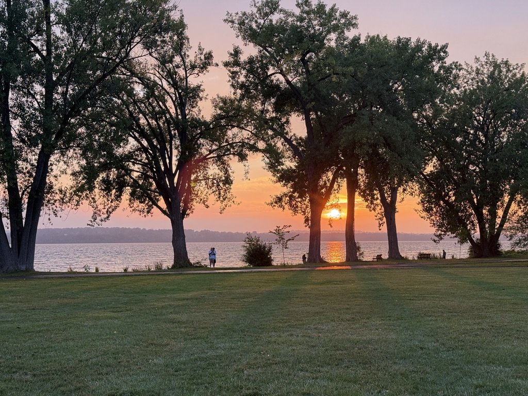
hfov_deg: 39.7
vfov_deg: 30.3
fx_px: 732
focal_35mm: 48
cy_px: 198
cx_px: 264
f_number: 1.78
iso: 50
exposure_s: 1/132
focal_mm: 6.76
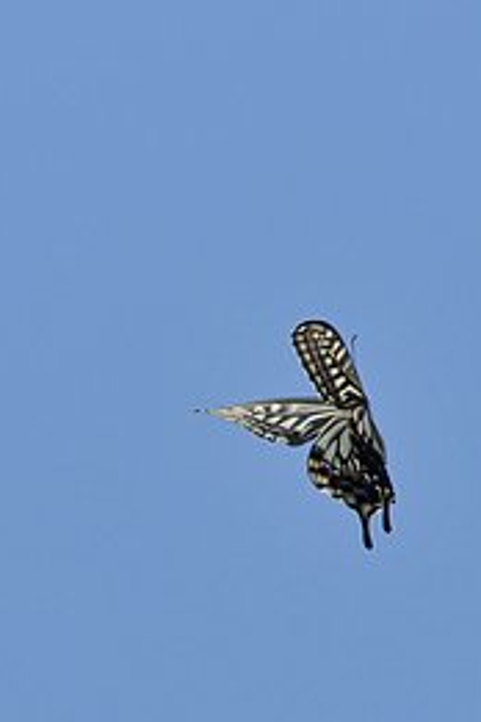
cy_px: 703
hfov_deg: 0.7
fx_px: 41162
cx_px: 368
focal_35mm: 2054
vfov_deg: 1.0
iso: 400
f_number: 5.6
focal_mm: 700
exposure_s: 1/2000
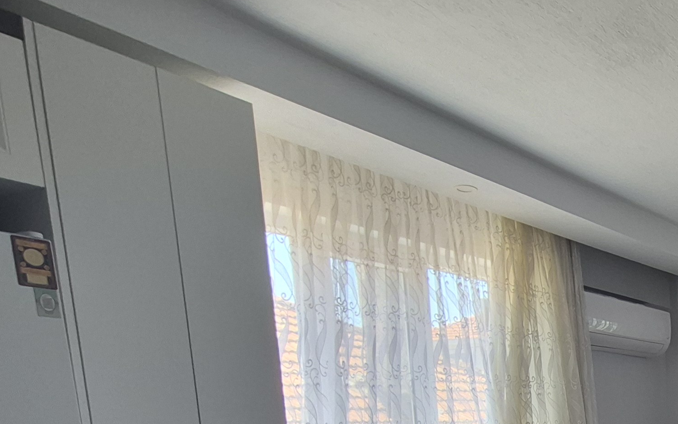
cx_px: 740
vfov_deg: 28.5
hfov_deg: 42.1
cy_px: 546
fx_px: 684
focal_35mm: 37
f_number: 2.2
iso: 64
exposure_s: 1/100
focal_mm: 1.74
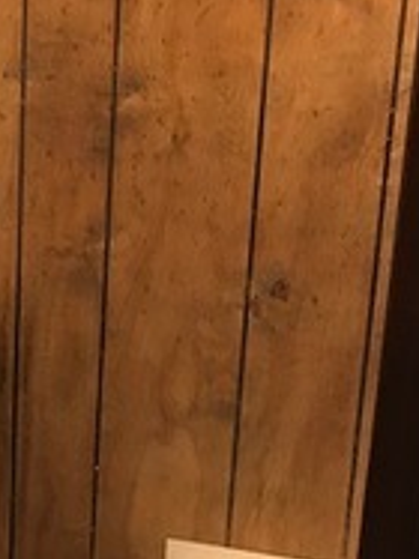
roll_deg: -1.2
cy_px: 547
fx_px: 1212
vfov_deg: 24.9
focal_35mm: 75
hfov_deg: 19.0
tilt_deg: -15.0
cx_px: -10
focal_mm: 3.99
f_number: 1.8
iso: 100
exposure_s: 1/13
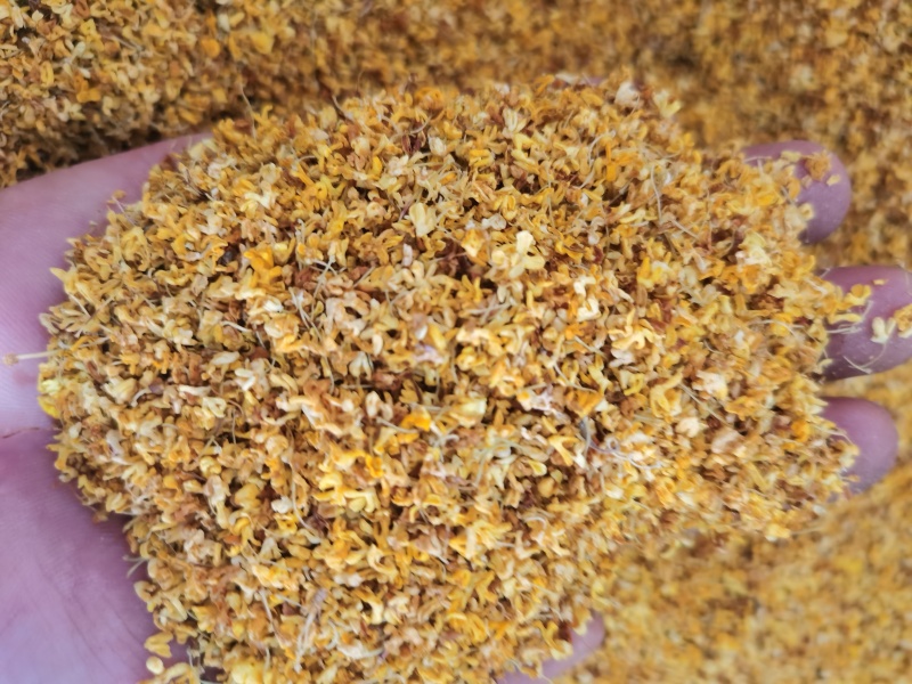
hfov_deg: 65.3
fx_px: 711
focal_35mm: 27
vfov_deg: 51.4
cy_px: 342
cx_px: 456
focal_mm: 5.58
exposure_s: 1/36
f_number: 1.8
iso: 200
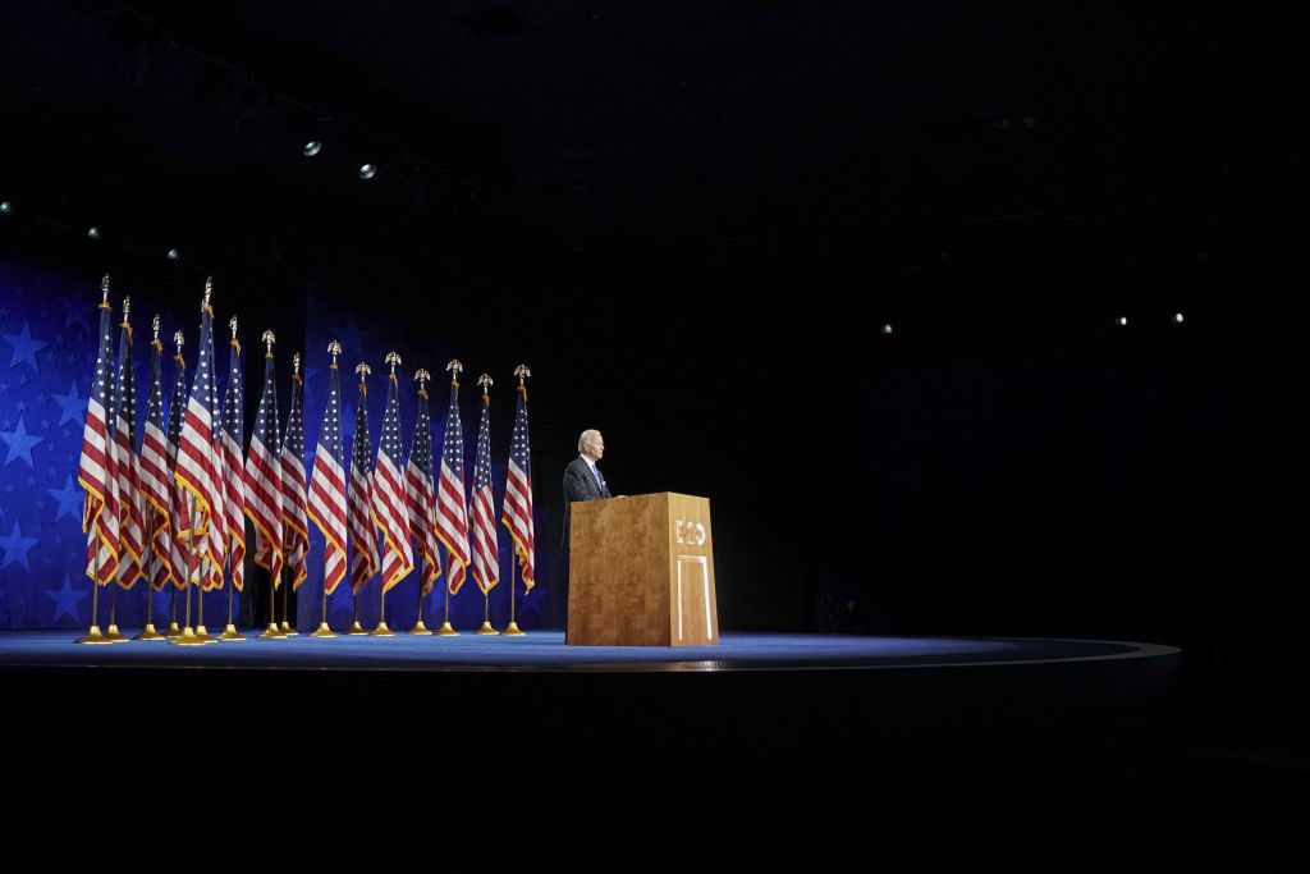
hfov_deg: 53.1
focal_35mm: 36
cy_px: 437
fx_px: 1310
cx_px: 655
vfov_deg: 36.9
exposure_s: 1/320
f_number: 2.8
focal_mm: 24
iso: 3200
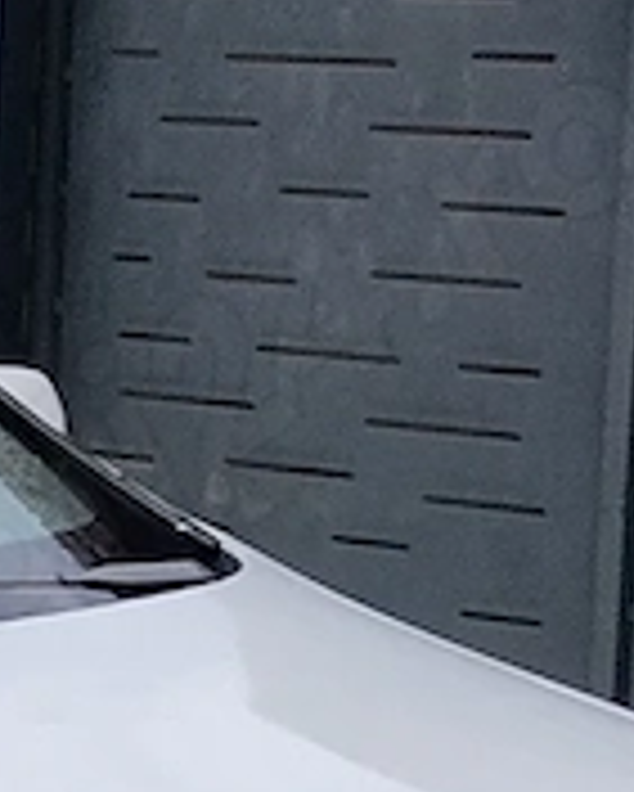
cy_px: 684
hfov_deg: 6.5
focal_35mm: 214
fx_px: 5015
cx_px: -1421
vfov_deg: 9.0
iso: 50
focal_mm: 4.22
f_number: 1.8
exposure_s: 1/974
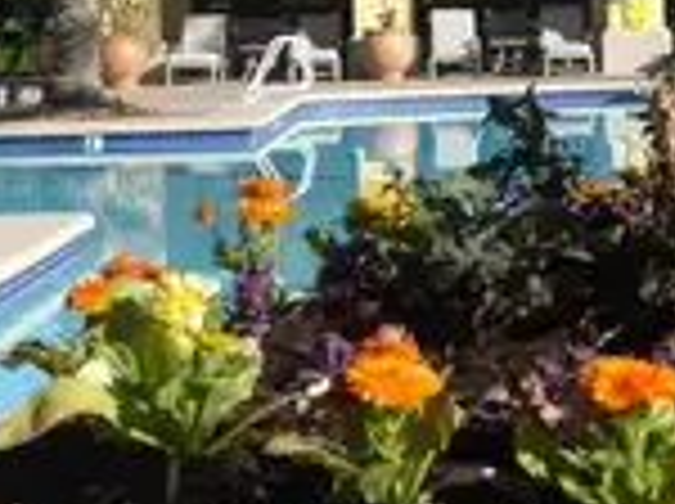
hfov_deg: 18.1
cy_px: -9
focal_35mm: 107
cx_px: 598
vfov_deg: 13.6
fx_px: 2083
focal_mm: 6.9
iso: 100
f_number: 3.9
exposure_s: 1/1000
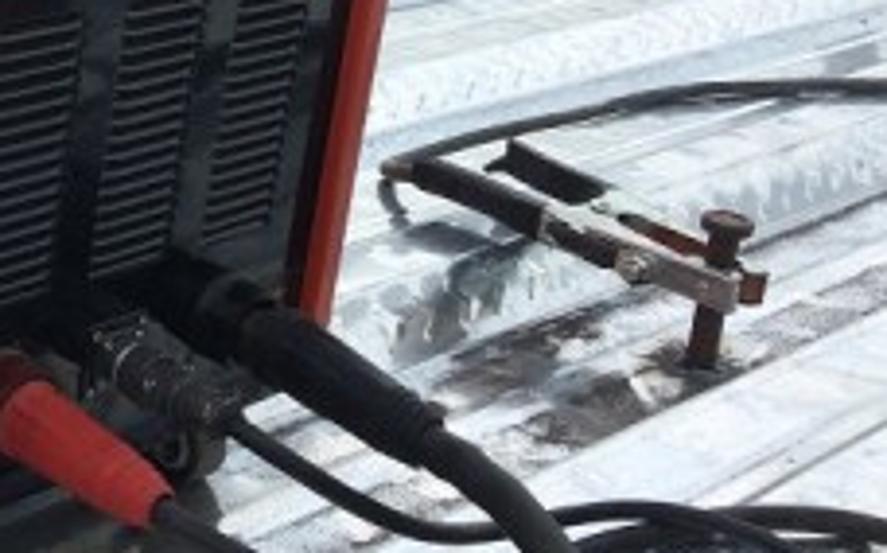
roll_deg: -2.5
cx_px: -95
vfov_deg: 17.7
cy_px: 43
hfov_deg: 26.3
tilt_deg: -15.7
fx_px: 1739
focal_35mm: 72
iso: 32
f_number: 2.2
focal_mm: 4.15
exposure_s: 1/760
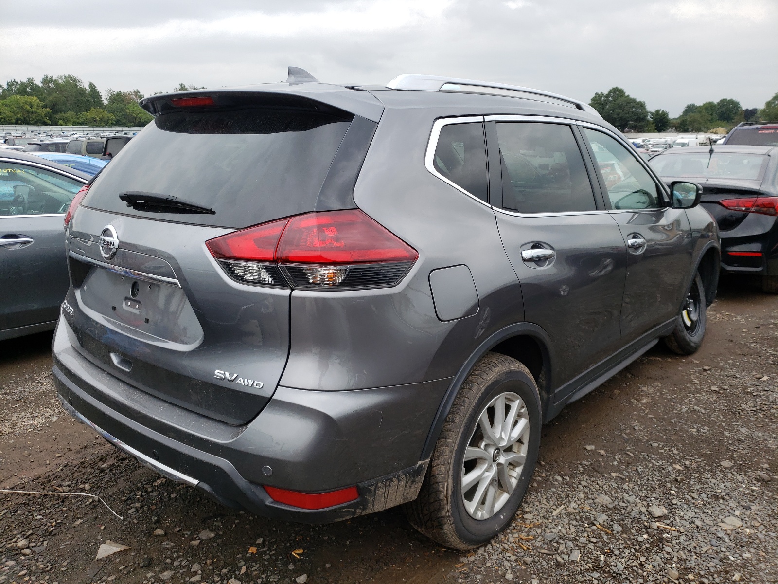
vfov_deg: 53.1
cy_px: 292
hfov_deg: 67.3
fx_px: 584
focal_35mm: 26
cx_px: 389
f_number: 1.5
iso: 50
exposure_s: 1/714
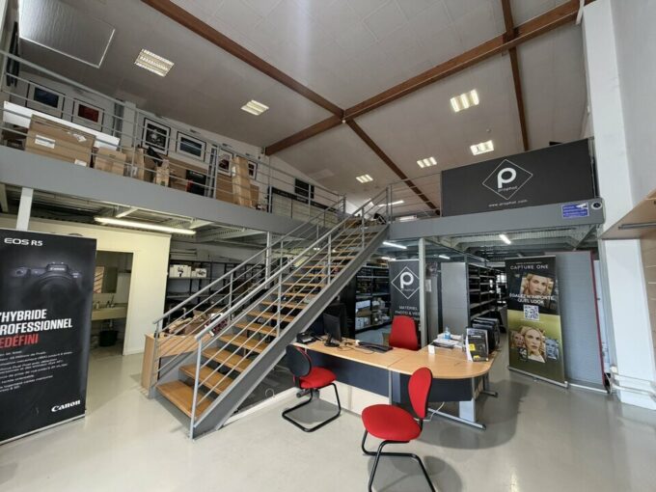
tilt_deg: +7.4
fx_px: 265
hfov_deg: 102.1
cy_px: 246
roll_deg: -0.2
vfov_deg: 85.7
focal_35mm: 14
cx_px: 328
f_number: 2.2
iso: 320
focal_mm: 2.22
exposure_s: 1/100
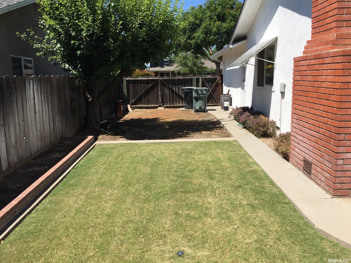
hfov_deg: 61.7
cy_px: 132
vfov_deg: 48.2
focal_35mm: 29
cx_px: 176
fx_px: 294
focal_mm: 4.15
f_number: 2.2
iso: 32
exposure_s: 1/2198
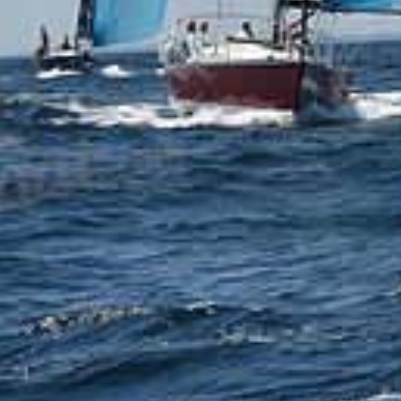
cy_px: -323
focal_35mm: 268
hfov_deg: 6.5
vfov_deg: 6.4
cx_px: 347
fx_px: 3512
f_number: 9
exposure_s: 1/1000
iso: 200
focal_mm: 70
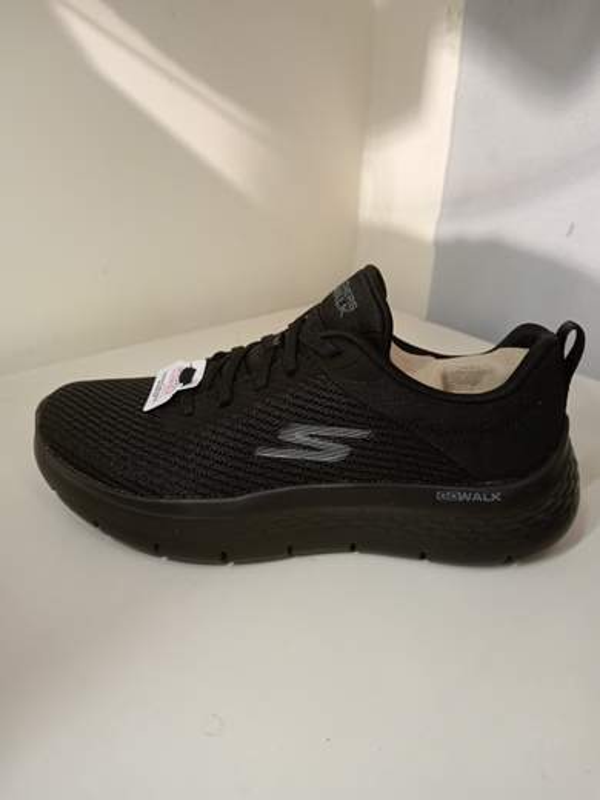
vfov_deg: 65.3
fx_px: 624
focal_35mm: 27
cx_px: 300
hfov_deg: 51.4
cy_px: 400
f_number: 1.9
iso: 530
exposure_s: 1/50
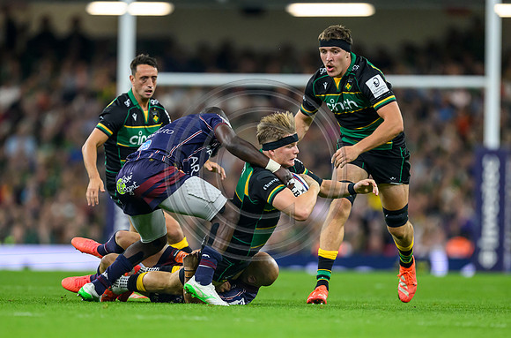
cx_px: 215
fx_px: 7793
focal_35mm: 551
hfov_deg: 3.8
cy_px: 204
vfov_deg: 2.5
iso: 4000
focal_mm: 400
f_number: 3.2
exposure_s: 1/2000
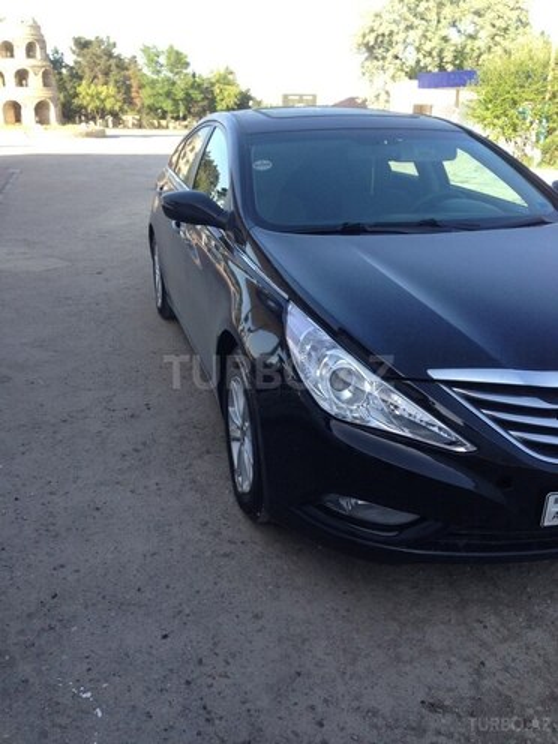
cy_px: 372
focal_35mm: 33
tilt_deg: -17.5
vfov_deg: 55.4
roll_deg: -1.8
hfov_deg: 42.9
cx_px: 279
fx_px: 709
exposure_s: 1/347
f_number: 2.4
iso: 50
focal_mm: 4.12
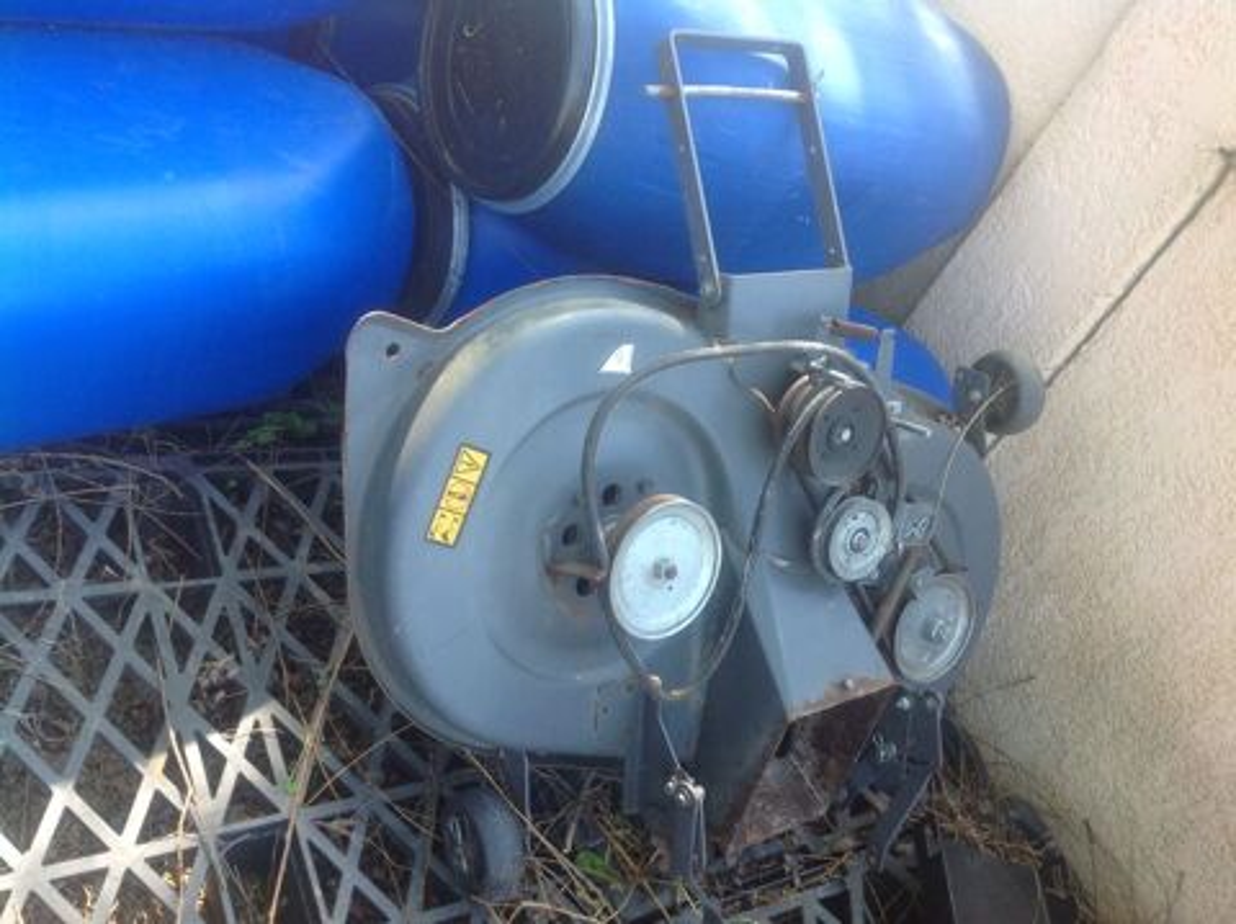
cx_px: 618
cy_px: 462
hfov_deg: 52.7
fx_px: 1248
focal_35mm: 35
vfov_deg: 40.6
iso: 64
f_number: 2.4
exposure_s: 1/120
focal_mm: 4.28
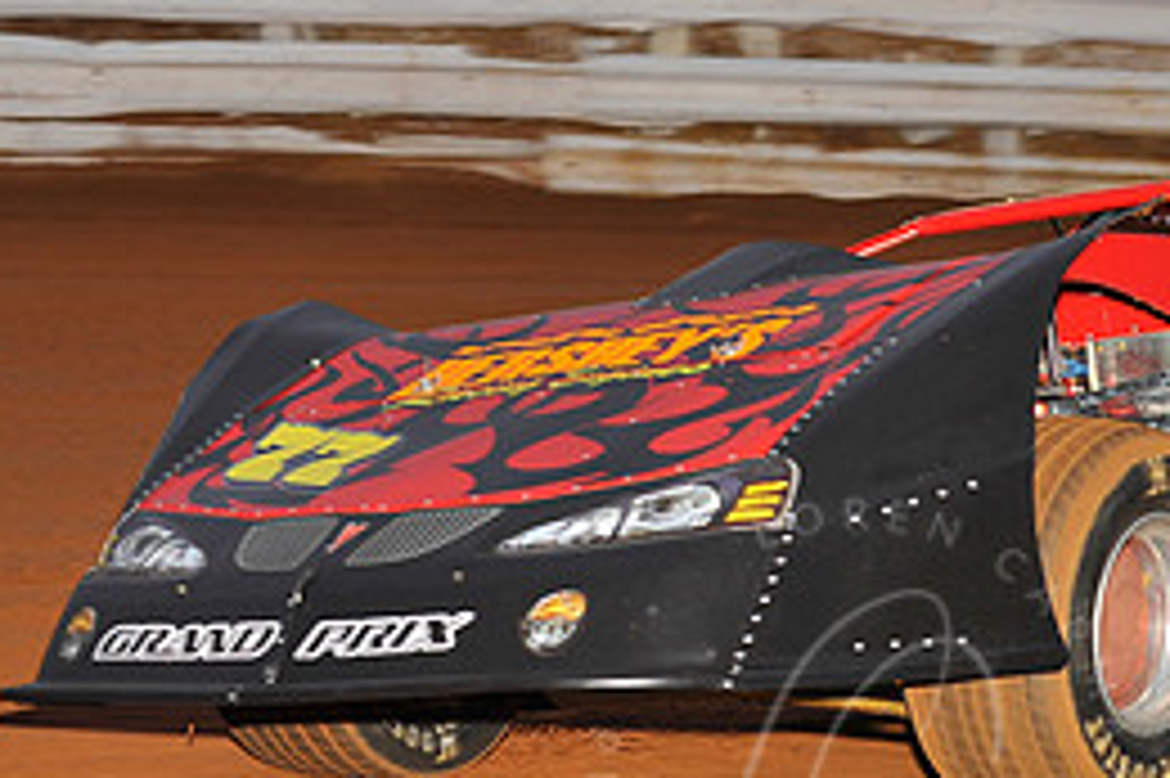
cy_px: 355
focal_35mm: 205
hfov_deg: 10.0
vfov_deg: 6.7
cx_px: 855
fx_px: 6658
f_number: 5.6
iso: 500
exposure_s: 1/250
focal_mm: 92
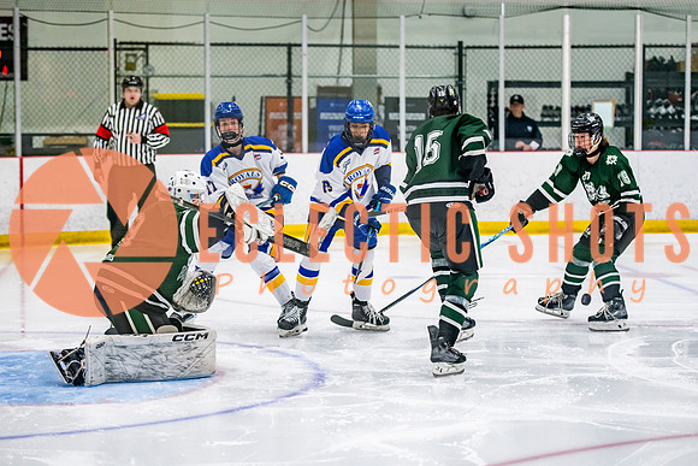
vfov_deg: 12.5
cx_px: 355
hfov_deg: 18.7
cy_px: 217
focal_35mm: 110
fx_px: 2125
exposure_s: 1/640
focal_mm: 95
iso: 2000
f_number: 3.2
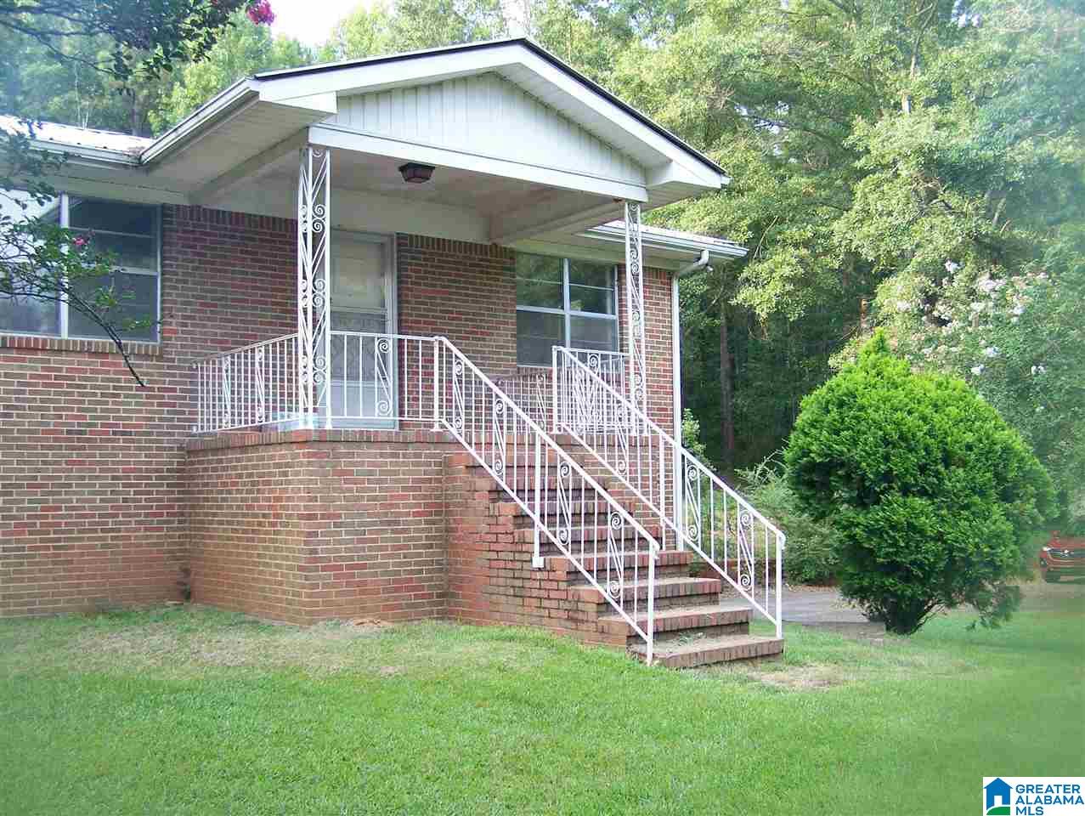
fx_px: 1192
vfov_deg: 37.8
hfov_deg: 48.9
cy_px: 408
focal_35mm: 38
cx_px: 542
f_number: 2.8
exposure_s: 1/80
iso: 80
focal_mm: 6.3
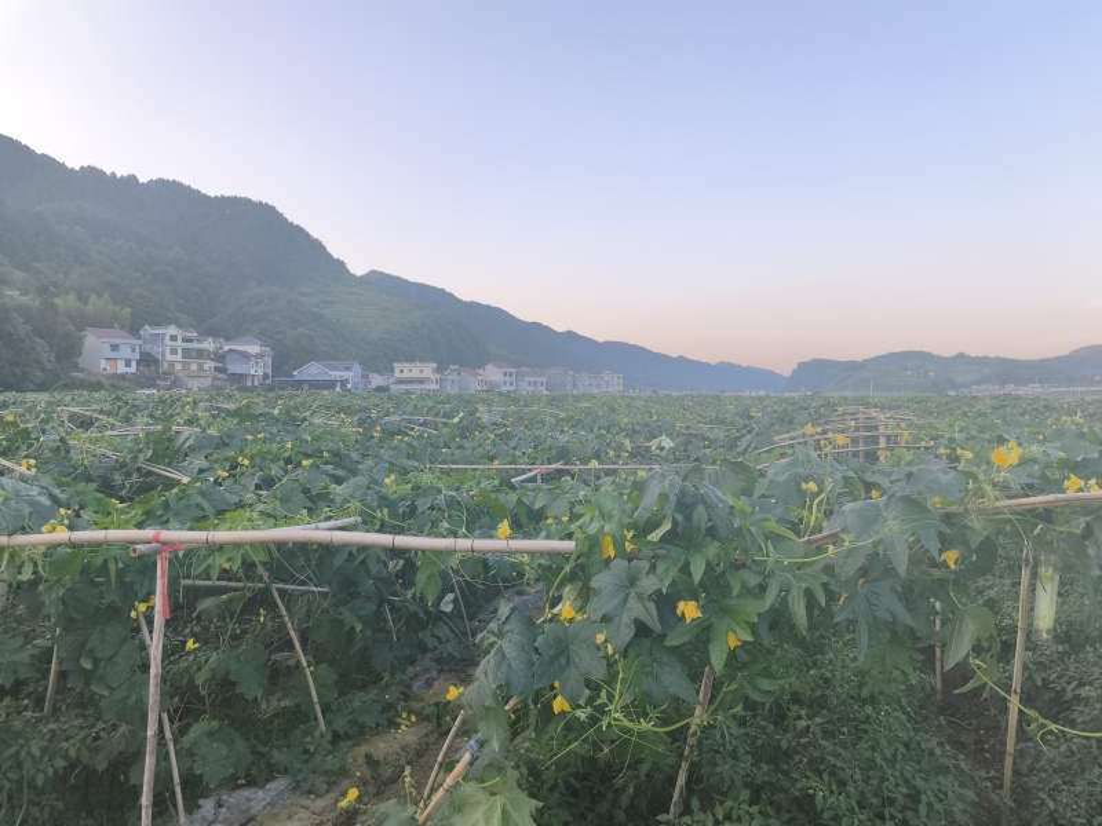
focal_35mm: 23
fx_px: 732
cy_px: 413
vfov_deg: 58.9
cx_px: 551
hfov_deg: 73.9
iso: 50
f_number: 1.88
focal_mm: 5.56
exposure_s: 1/286
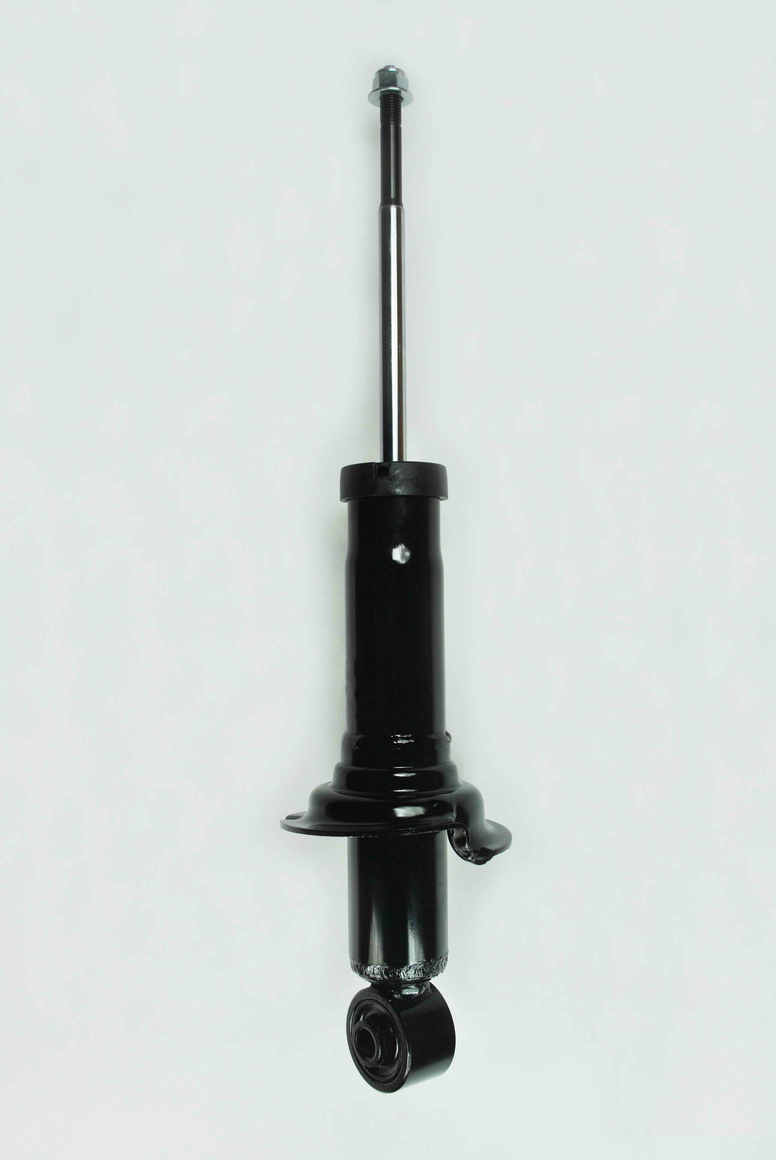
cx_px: 388
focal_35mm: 36
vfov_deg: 53.1
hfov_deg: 37.0
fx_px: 1161
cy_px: 580
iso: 125
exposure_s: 1/125
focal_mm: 24
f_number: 5.6
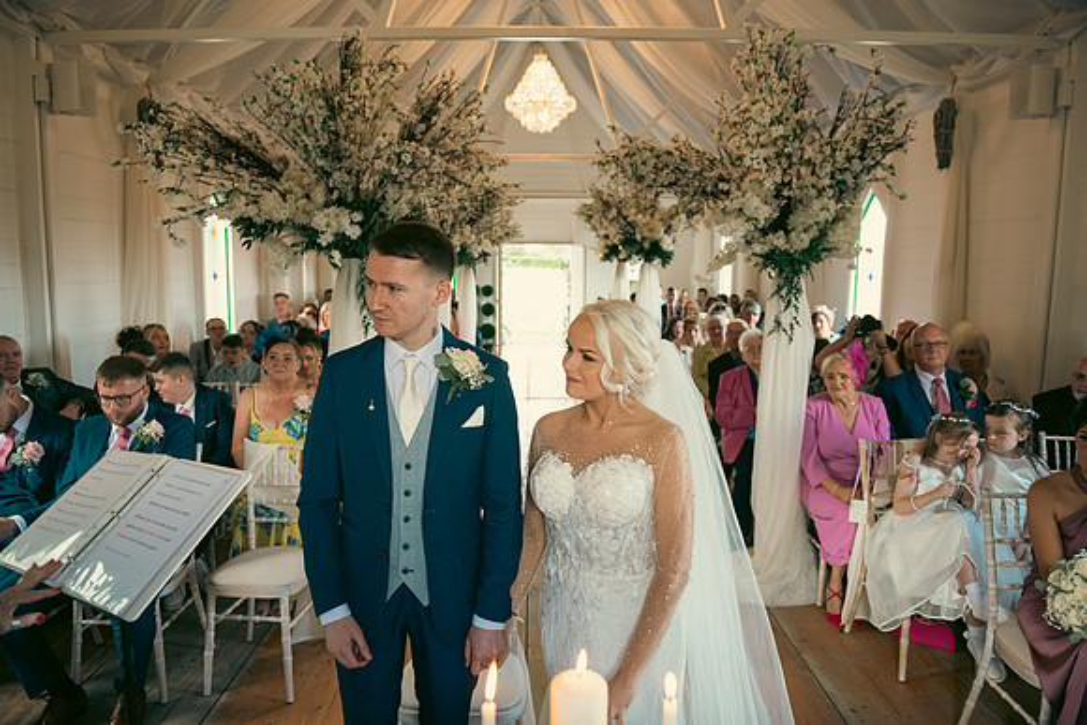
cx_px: 544
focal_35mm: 24
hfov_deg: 73.7
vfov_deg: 53.2
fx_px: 725
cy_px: 362
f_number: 3.5
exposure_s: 1/160
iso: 640
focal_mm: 24
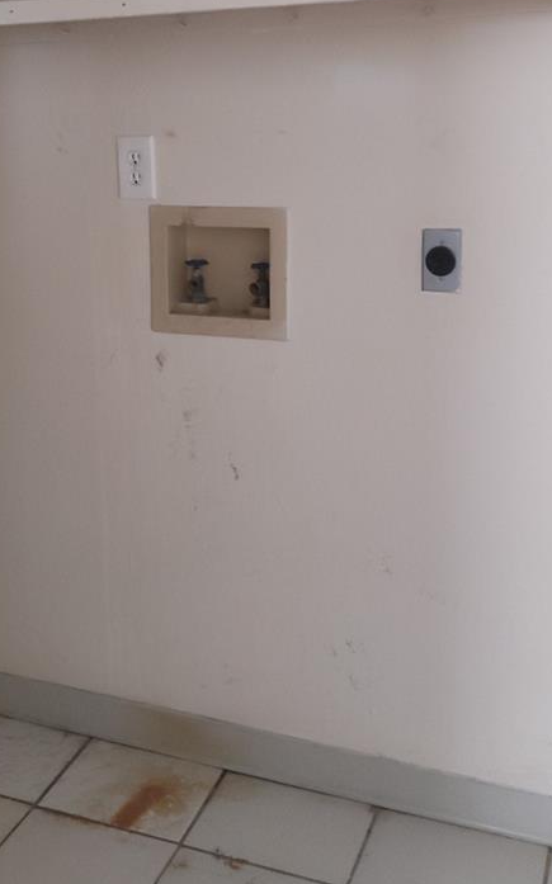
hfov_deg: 30.4
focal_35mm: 42
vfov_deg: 46.5
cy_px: 298
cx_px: 214
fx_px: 1012
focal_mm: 5.56
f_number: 1.8
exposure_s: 1/30
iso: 3219
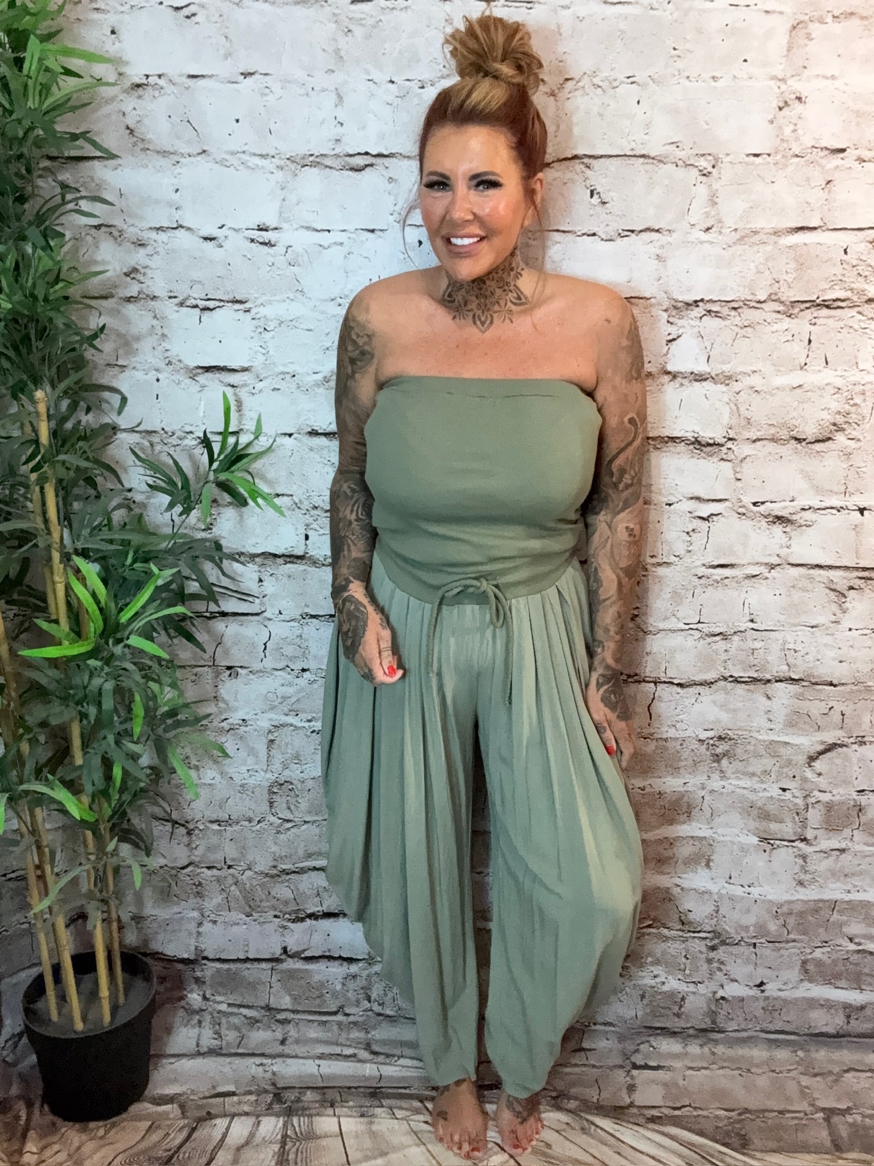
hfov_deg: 46.8
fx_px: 1010
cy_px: 583
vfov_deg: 60.0
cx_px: 437
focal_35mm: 30
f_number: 1.9
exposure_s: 1/33
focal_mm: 2.69
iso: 200
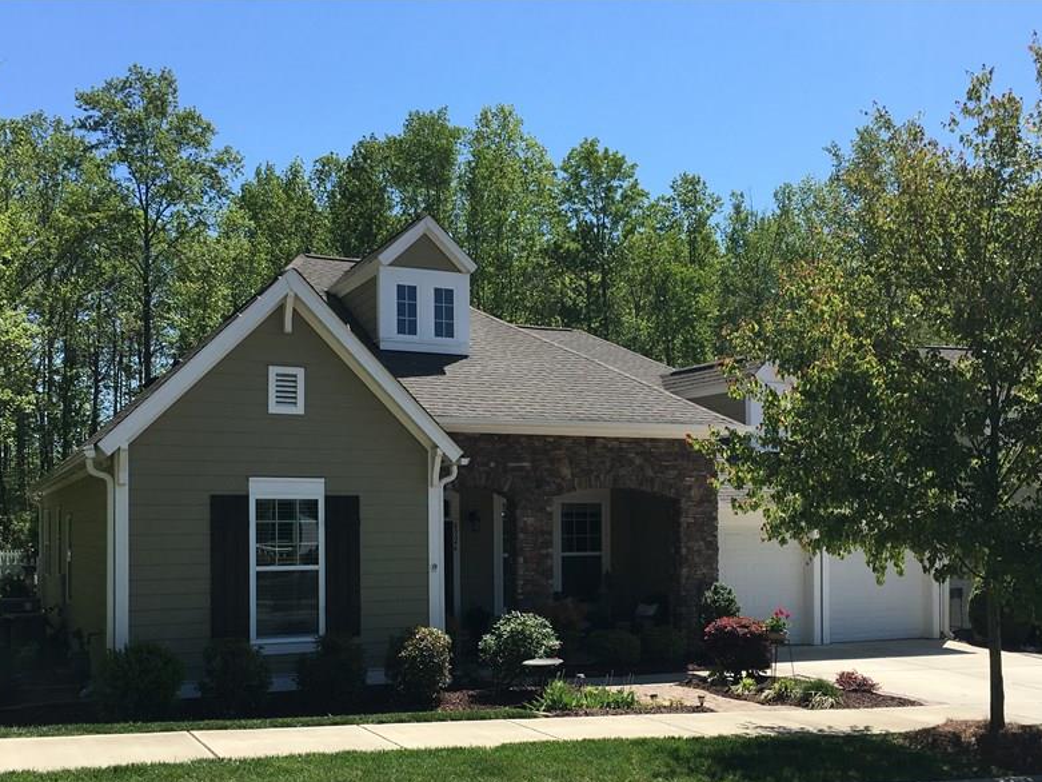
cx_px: 544
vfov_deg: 37.4
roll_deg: -0.2
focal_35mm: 38
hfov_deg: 49.0
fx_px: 1144
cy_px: 510
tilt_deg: +1.7
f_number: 2.2
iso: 25
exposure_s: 1/1399
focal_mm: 4.15
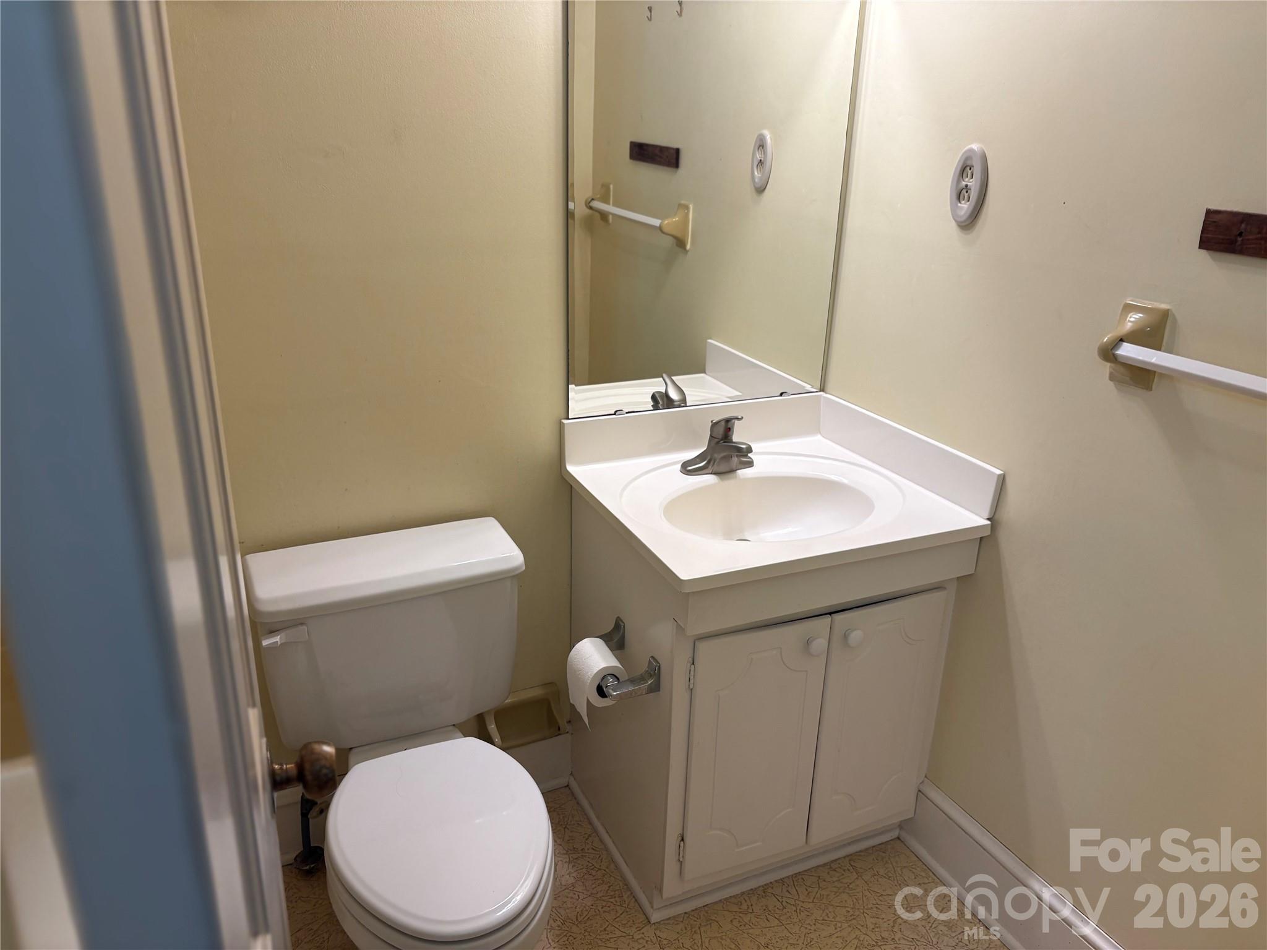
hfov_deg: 67.3
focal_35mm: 26
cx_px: 634
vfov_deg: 53.1
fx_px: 952
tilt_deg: -20.8
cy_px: 475
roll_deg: -1.2
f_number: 1.6
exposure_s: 1/60
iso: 80
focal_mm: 5.96
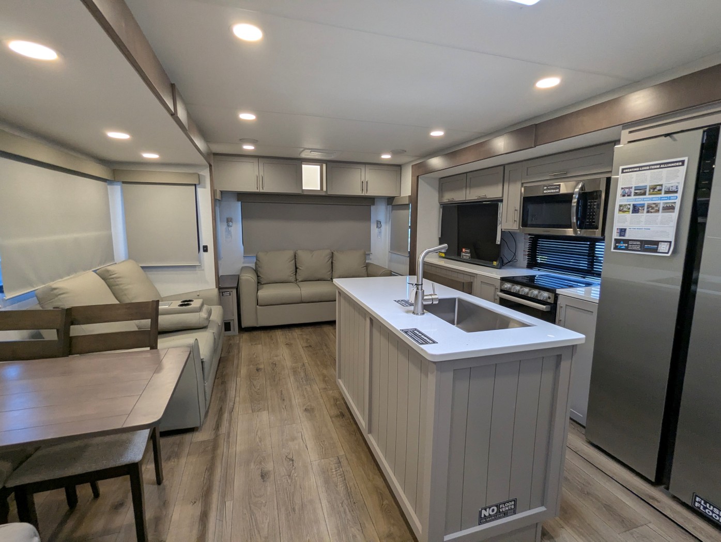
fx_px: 334
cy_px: 271
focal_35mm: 16
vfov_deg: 78.2
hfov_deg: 94.4
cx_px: 360
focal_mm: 2.35
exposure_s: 1/130
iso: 152
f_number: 2.2
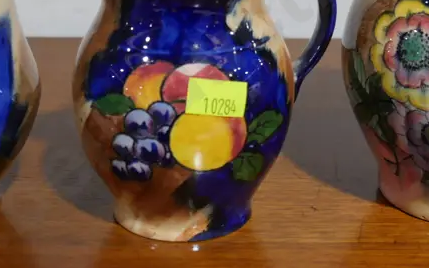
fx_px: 947
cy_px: 52
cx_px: 225
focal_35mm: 81
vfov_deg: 16.0
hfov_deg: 25.5
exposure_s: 1/60
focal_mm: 16
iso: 400
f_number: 3.6
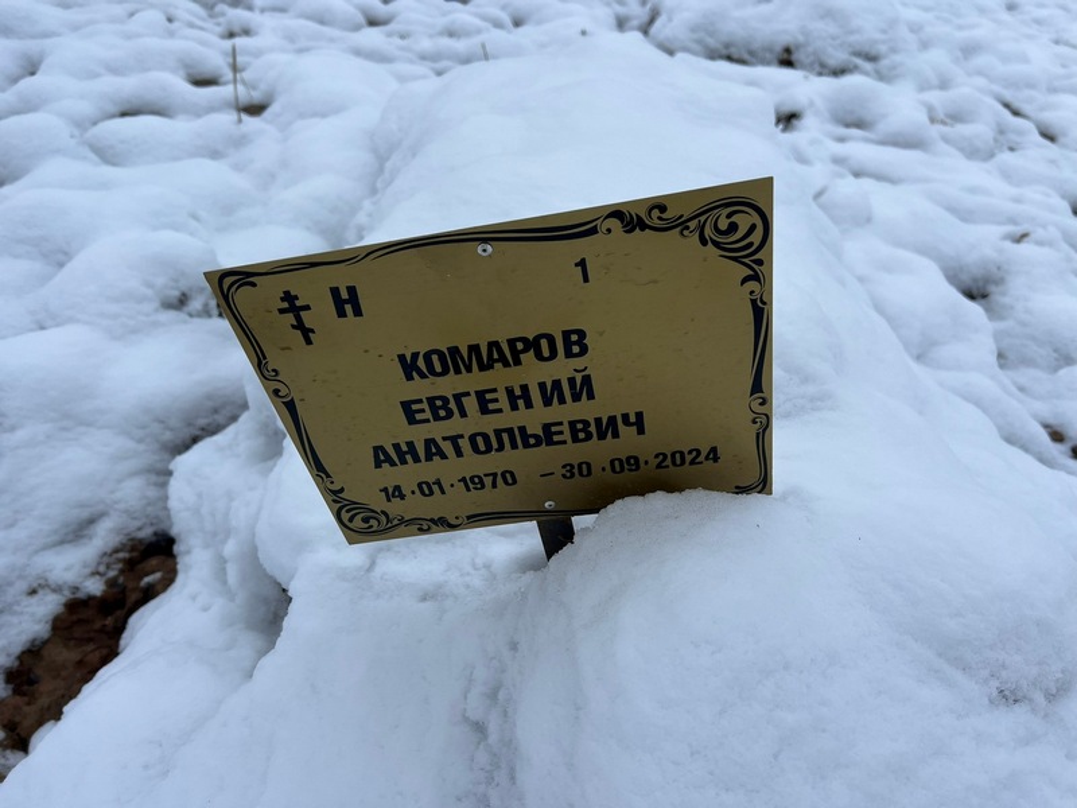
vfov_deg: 53.1
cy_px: 404
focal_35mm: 26
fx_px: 809
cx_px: 538
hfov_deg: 67.3
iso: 50
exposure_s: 1/1224
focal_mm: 5.7
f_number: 1.5
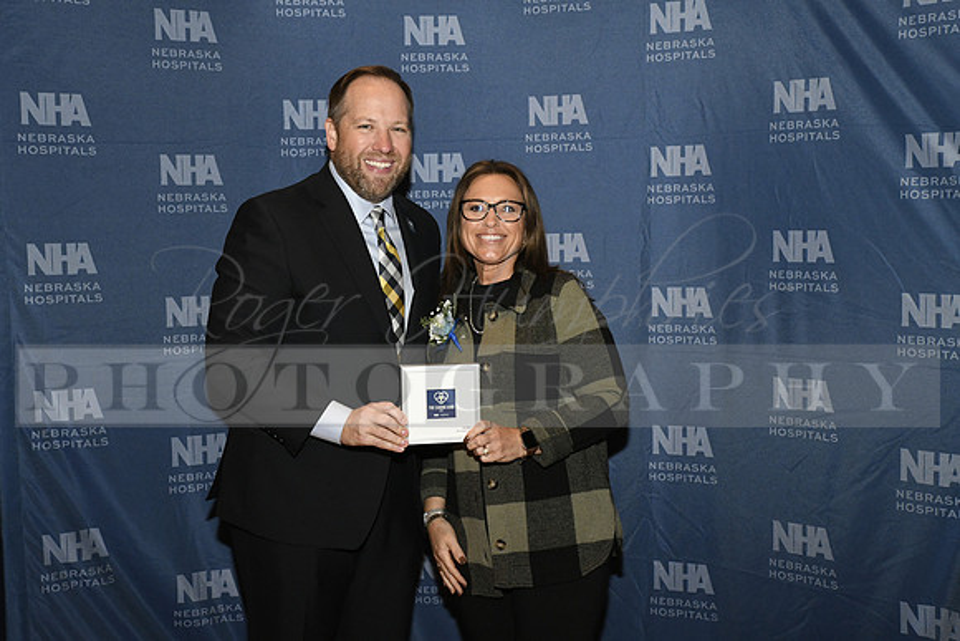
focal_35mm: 50
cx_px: 480
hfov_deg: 39.6
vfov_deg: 27.0
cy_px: 320
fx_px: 1334
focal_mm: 50
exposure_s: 1/60
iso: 6400
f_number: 11
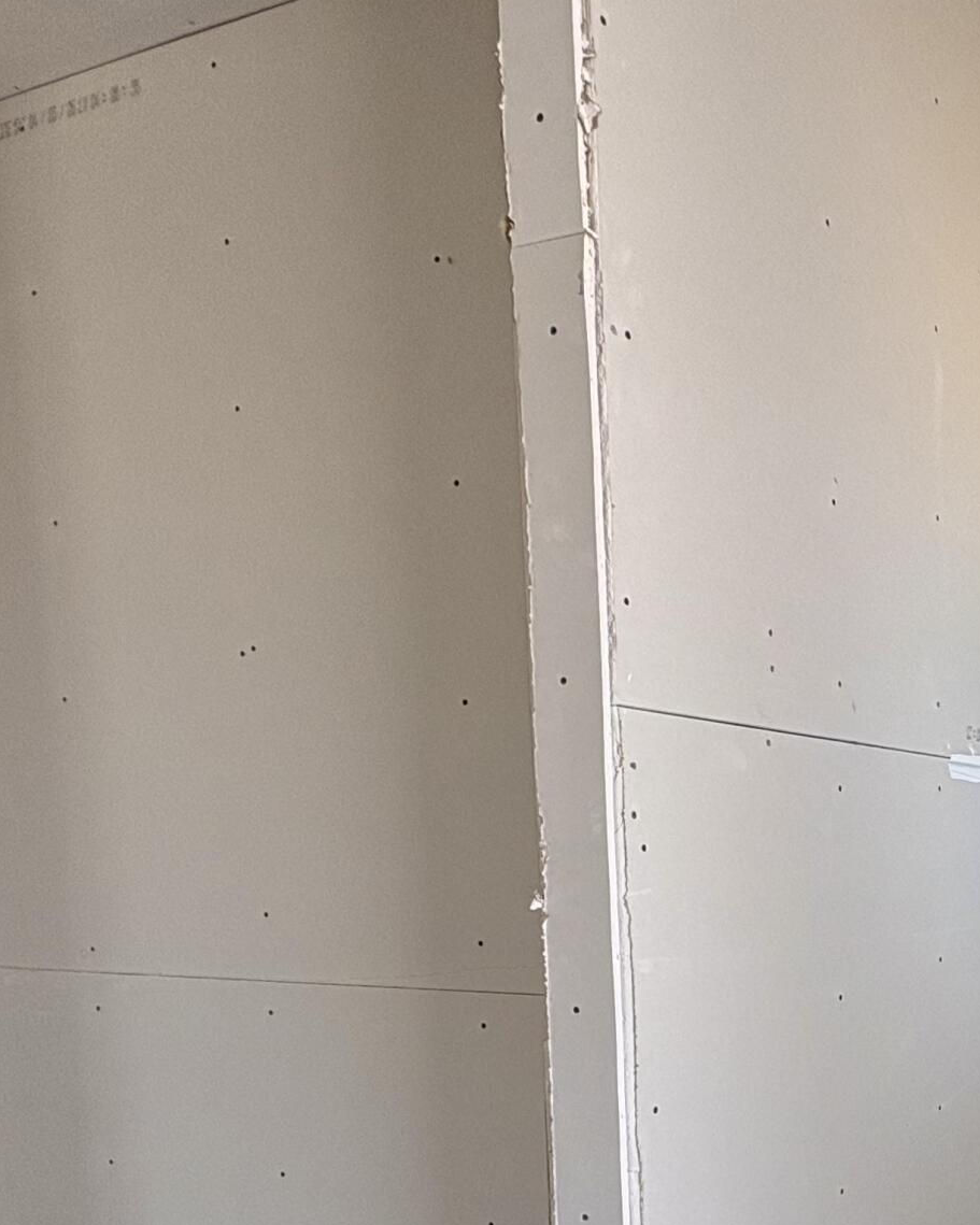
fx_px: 1305
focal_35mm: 36
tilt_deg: -7.0
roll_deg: +0.5
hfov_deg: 36.7
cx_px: 991
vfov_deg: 47.3
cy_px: 995
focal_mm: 2.22
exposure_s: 1/99
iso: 125
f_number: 2.2
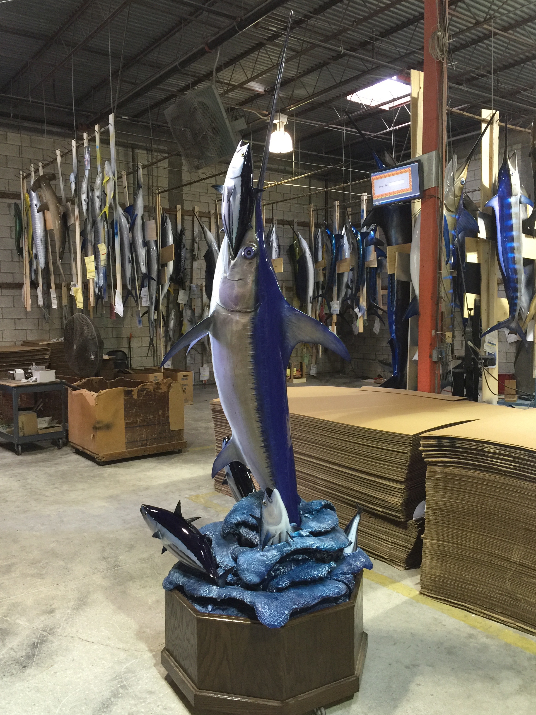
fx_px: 619
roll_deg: -0.5
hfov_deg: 46.8
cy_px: 365
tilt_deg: -3.6
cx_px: 267
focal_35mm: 30
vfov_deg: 60.0
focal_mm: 4.15
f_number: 2.2
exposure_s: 1/15
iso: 80
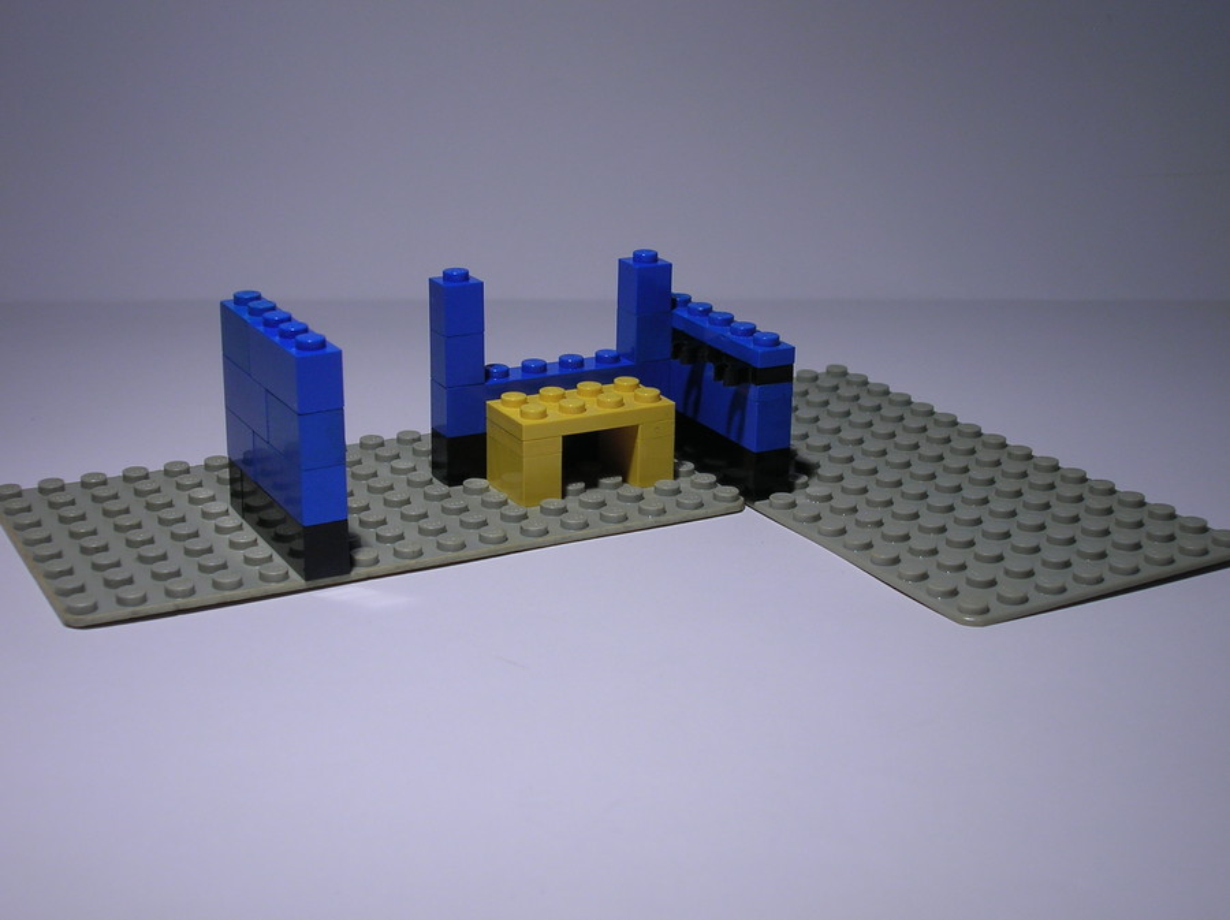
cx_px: 615
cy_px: 460
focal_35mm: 50
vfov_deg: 29.1
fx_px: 1775
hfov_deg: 38.2
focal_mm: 8.4
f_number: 3.3
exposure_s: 1/37.4
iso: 50
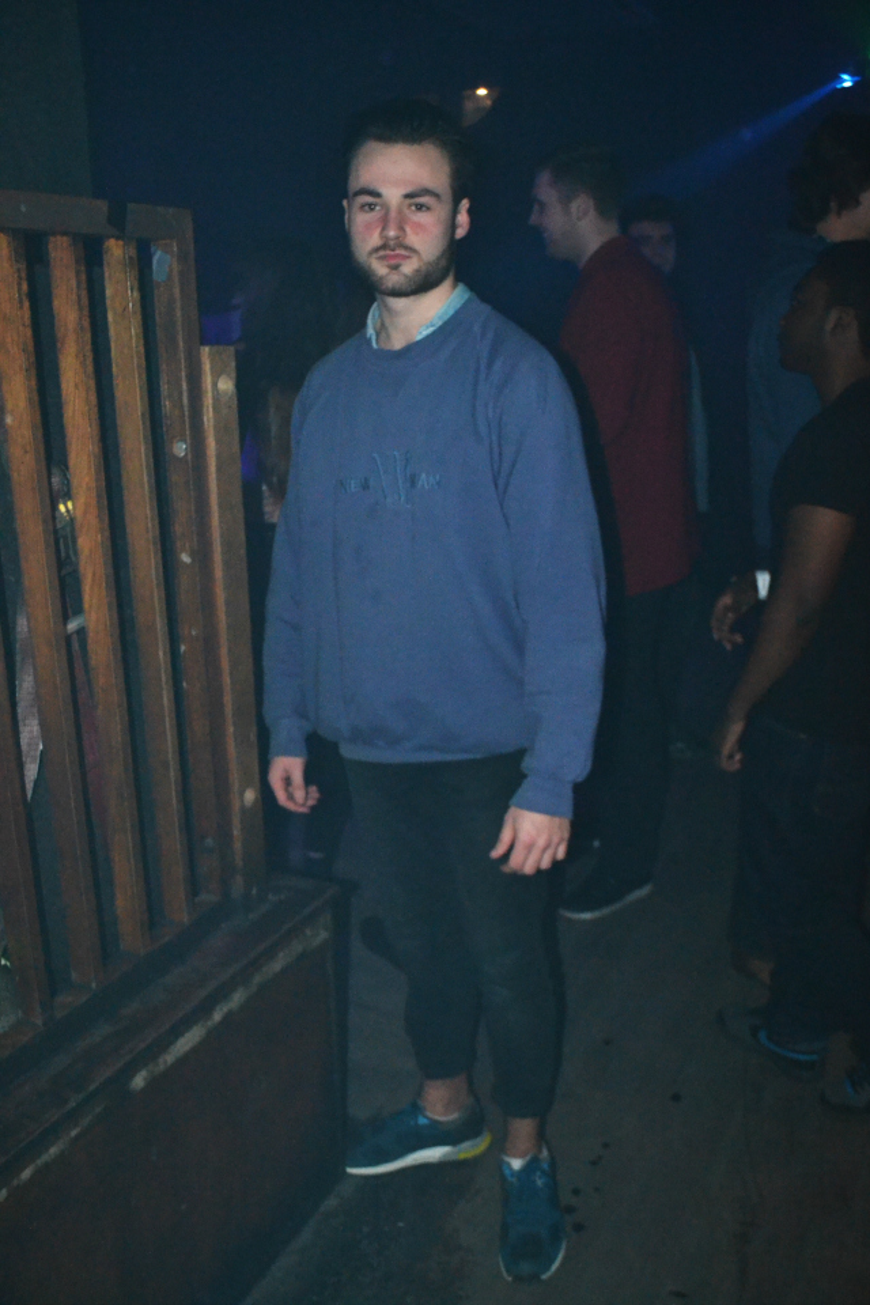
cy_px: 652
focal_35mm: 33
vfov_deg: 57.2
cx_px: 435
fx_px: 1196
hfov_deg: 40.0
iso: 3200
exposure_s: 1/60
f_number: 3.8
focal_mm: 22
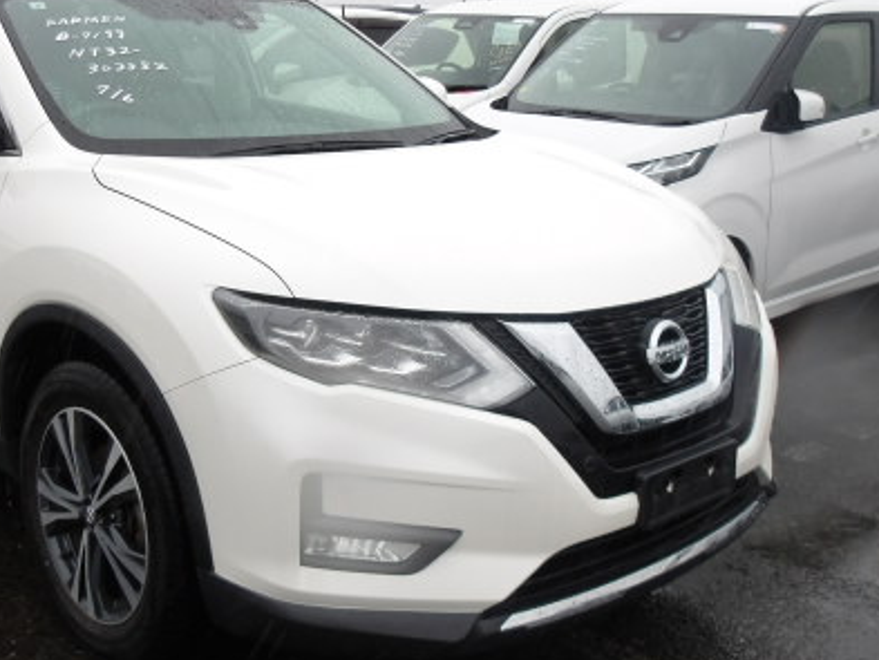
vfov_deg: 32.8
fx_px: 1118
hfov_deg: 42.6
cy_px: 280
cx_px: 322
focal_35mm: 44
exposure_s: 1/190
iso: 100
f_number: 3
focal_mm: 4.9
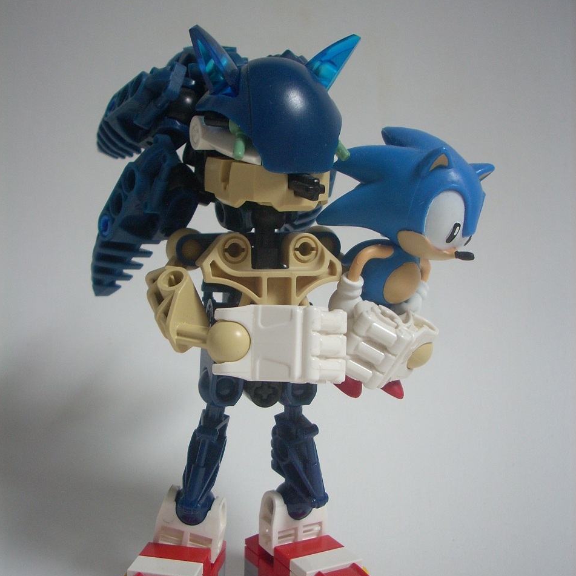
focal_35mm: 44
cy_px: 327
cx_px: 289
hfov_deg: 38.3
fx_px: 828
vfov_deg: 38.3
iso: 95
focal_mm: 6.2
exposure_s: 1/30
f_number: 2.8
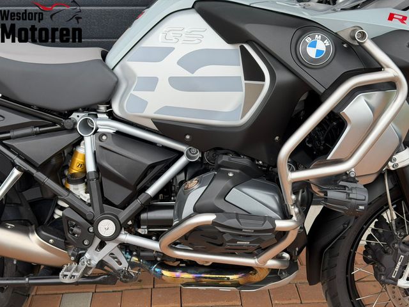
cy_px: 154
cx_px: 204
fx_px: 567
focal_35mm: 48
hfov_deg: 39.7
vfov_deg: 30.3
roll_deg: +0.8
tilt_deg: -25.9
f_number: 1.78
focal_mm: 6.76
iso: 64
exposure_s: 1/951
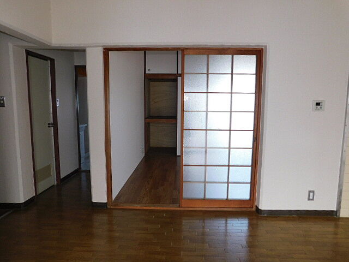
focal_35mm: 23
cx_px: 174
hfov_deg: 73.9
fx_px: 232
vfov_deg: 58.9
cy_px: 131
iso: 125
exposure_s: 1/30
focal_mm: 4
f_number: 3
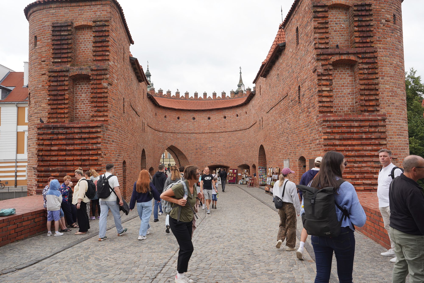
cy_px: 142
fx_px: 283
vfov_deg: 53.1
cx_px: 212
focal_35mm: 24
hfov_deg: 73.7
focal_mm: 24
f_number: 9
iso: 100
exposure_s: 1/100
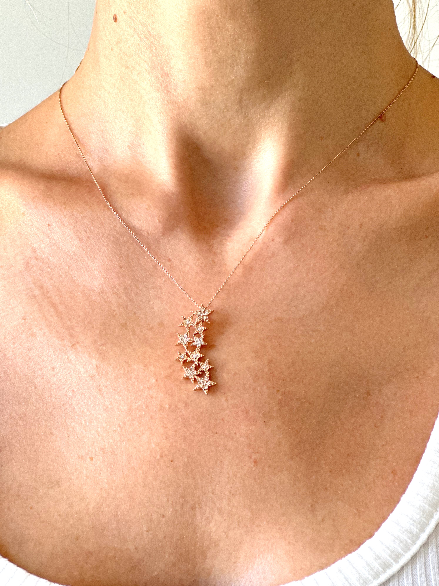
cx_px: 220
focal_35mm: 78
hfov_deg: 18.9
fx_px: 1319
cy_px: 296
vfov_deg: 25.0
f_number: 2.8
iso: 200
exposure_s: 1/121
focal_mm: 9
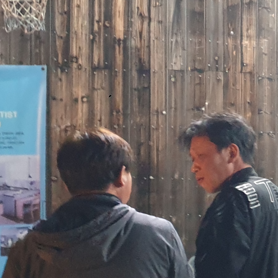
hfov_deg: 14.0
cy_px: 146
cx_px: 553
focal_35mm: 105
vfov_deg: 16.6
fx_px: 954
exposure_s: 1/17
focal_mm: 4.3
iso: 320
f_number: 1.5
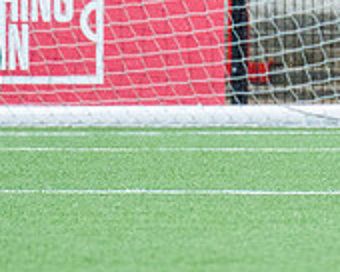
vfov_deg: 0.9
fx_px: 17097
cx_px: 425
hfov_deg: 1.1
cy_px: 10
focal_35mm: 1699
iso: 800
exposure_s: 1/1000
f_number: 4
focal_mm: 280
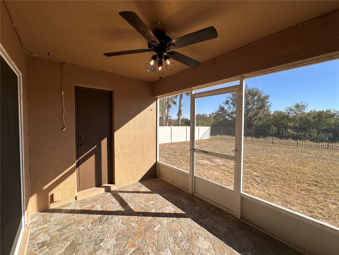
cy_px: 128
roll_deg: -0.3
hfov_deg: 102.1
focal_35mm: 14
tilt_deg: -1.0
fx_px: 137
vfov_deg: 85.7
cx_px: 170
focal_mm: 2.22
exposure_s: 1/1014
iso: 40
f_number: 2.2
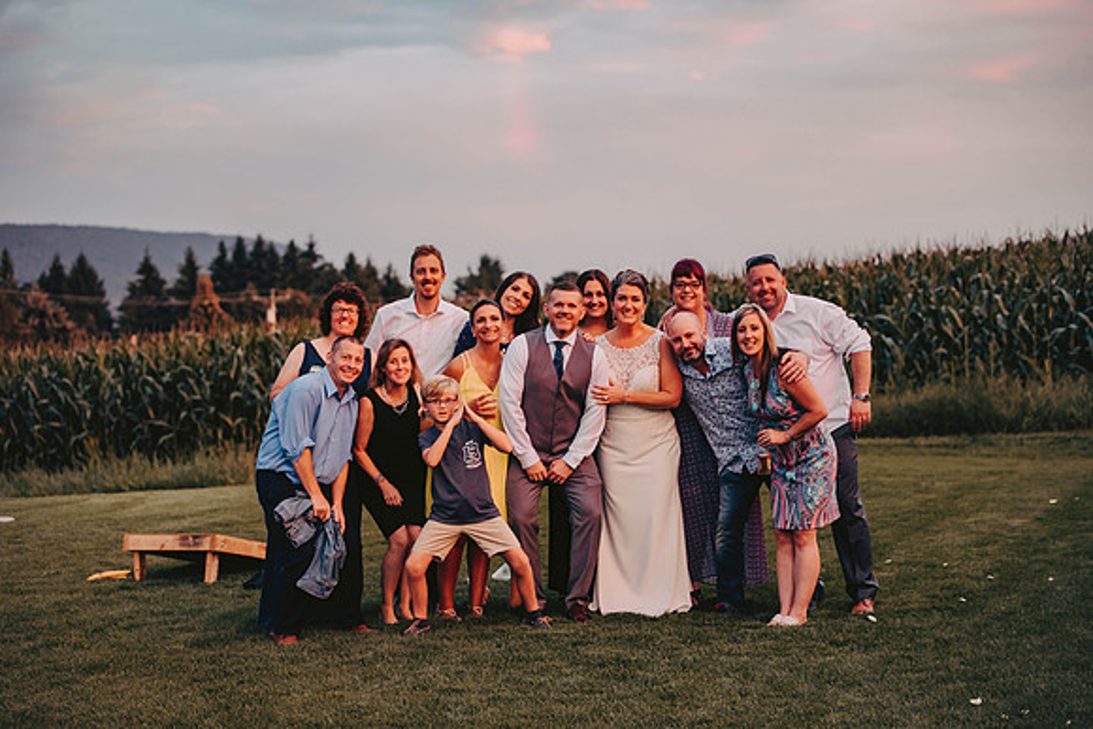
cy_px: 364
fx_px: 2429
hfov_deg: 25.4
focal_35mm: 80
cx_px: 546
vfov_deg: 17.1
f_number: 2.8
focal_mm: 80
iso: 1000
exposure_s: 1/100
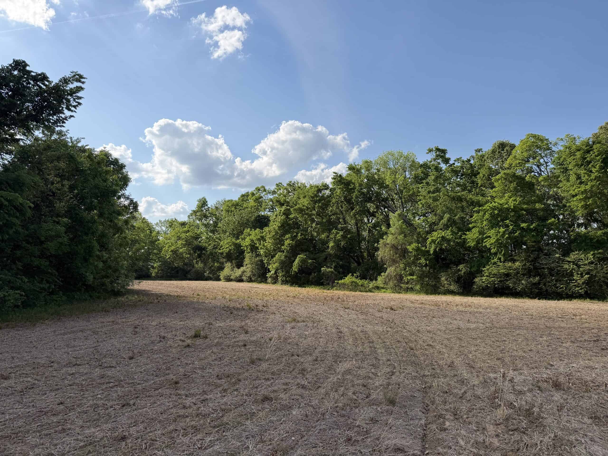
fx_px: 422
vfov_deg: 56.8
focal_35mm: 24
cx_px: 304
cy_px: 228
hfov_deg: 71.6
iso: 80
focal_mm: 6.76
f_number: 1.78
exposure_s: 1/4405
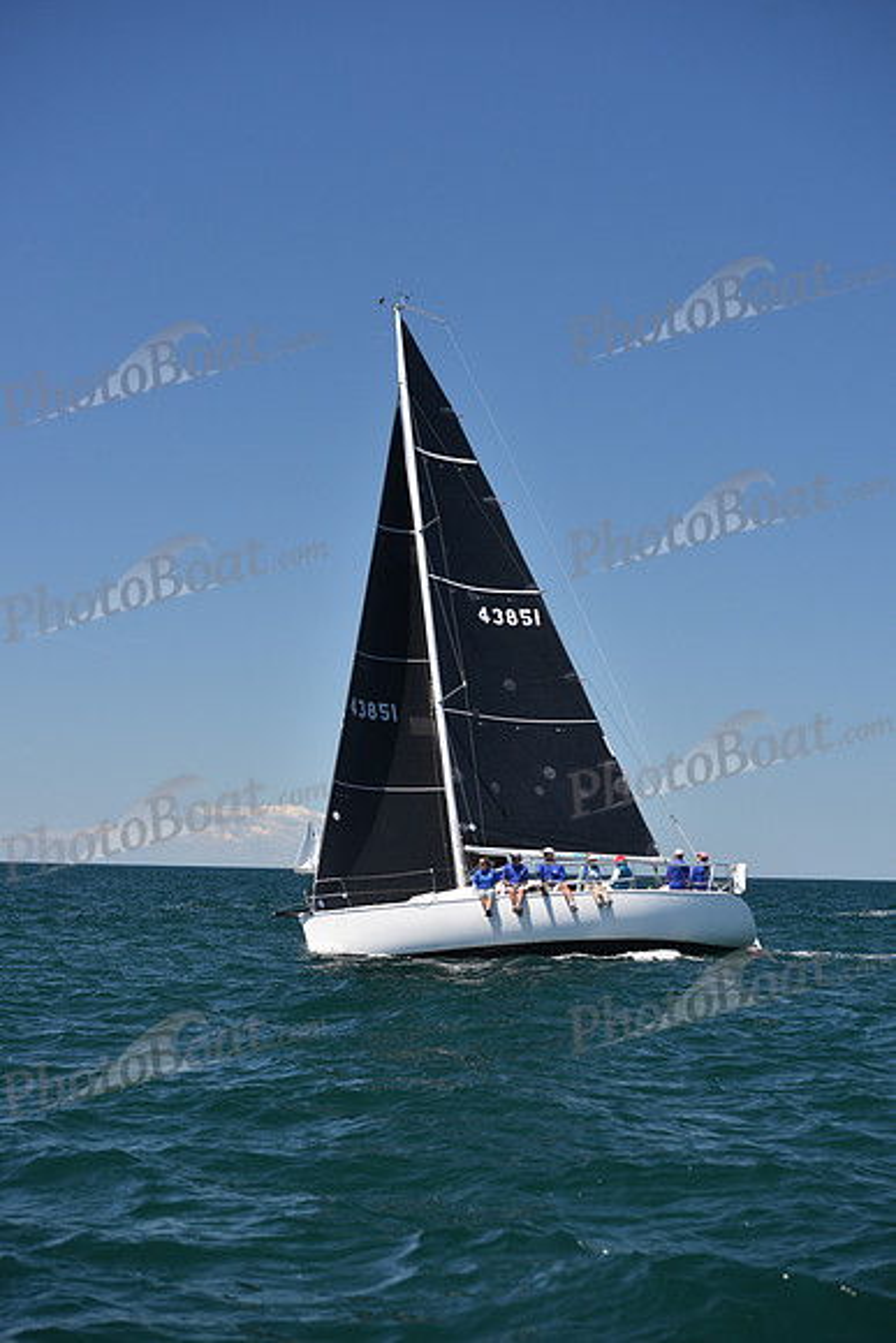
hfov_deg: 19.5
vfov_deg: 28.8
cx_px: 448
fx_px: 2612
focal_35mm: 70
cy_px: 672
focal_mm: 70
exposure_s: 1/800
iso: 250
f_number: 4.5
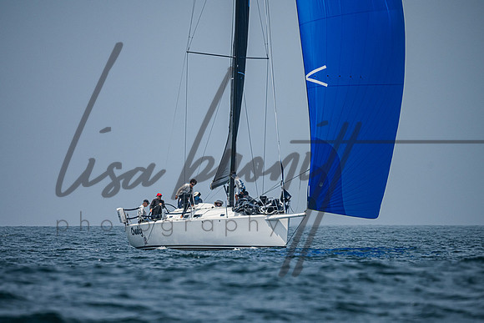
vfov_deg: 2.8
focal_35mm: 494
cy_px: 187
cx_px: 242
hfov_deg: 4.2
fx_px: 6642
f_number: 6.3
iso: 400
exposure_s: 1/5000
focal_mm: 400
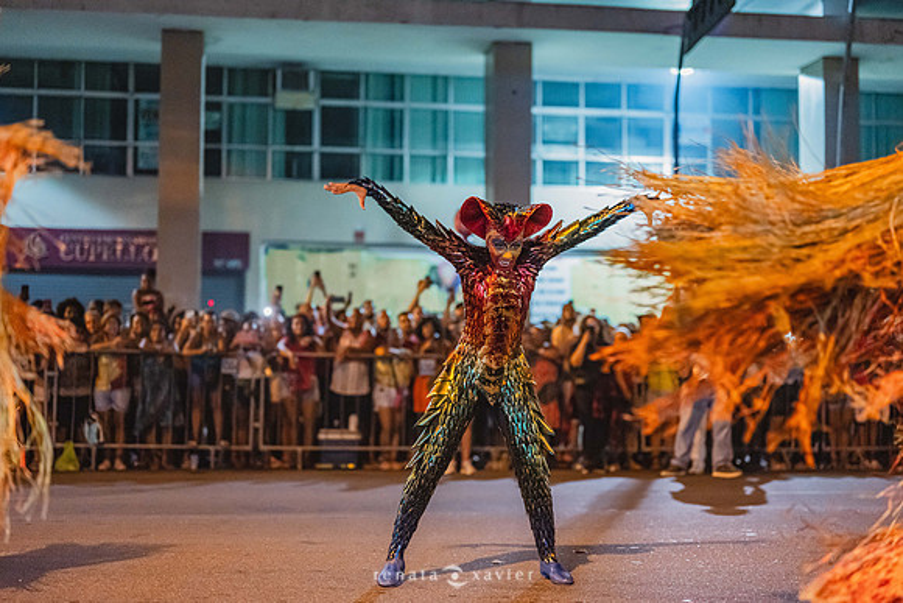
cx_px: 451
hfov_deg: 38.5
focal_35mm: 52
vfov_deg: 26.2
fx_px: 1293
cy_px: 302
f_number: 1.4
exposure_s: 1/320
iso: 6400
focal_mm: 50
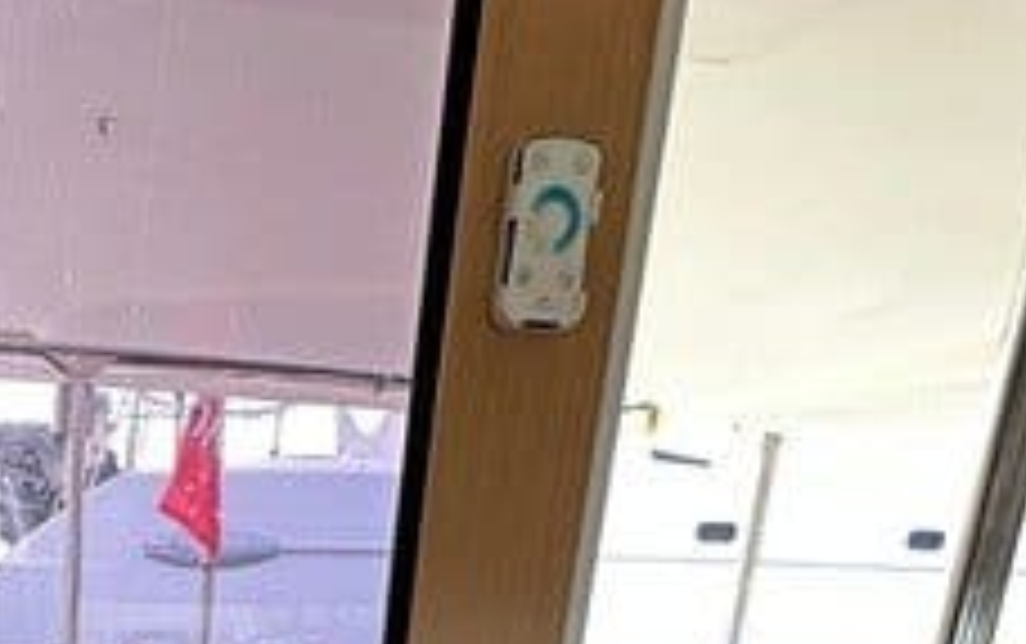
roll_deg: -0.1
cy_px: 1333
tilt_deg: -22.2
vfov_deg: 17.1
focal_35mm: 52
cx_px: -27
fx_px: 1455
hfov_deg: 34.8
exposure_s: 1/99
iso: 50
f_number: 2.2
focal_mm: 2.22
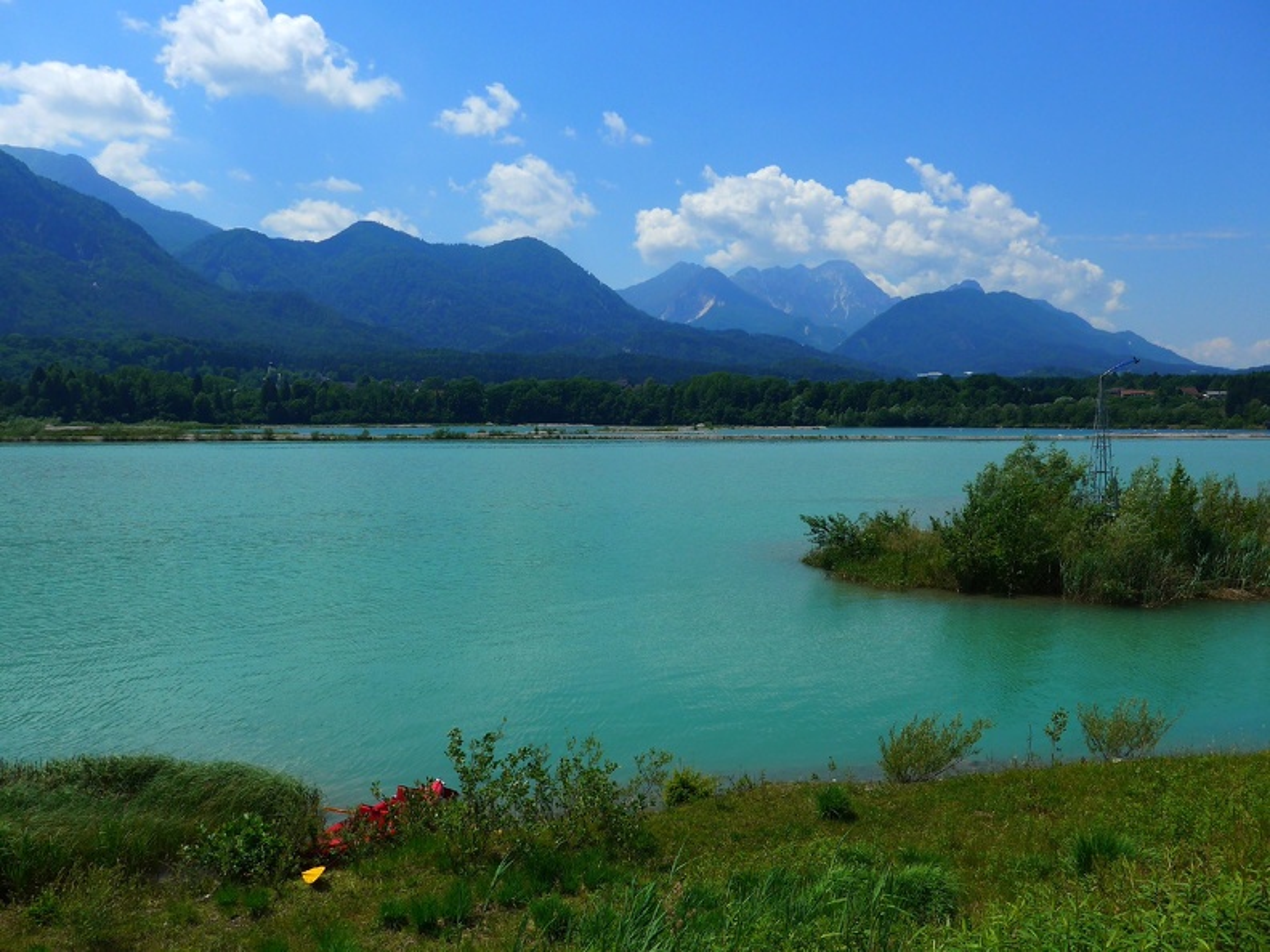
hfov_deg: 61.7
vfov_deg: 48.2
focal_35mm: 29
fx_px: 1064
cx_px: 635
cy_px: 476
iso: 80
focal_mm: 6
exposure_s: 1/1600
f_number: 3.2
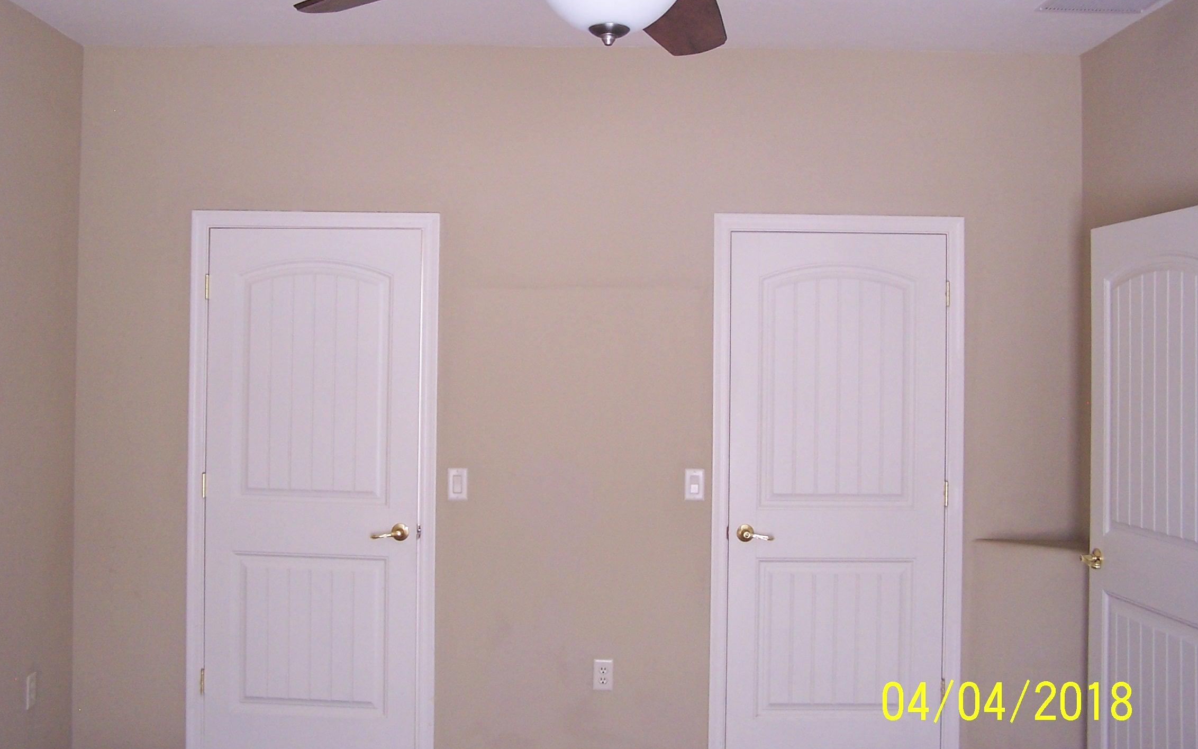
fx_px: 1339
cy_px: 358
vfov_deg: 31.2
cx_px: 593
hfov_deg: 48.2
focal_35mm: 41
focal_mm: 6.3
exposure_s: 1/30
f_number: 2.8
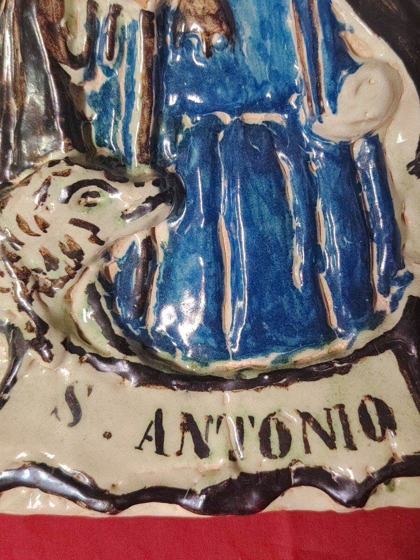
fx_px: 663
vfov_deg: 45.8
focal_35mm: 41
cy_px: 280
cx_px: 210
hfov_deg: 35.1
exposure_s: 1/100
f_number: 1.75
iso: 6216
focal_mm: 5.25
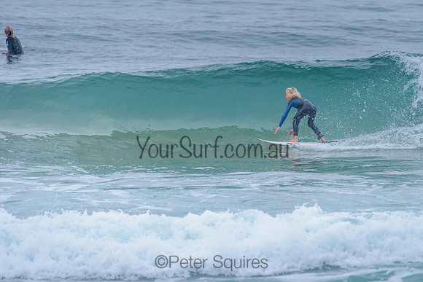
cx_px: 259
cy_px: 109
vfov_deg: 2.2
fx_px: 7202
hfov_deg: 3.4
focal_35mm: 613
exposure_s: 1/2000
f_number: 5.6
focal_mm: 500
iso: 1800
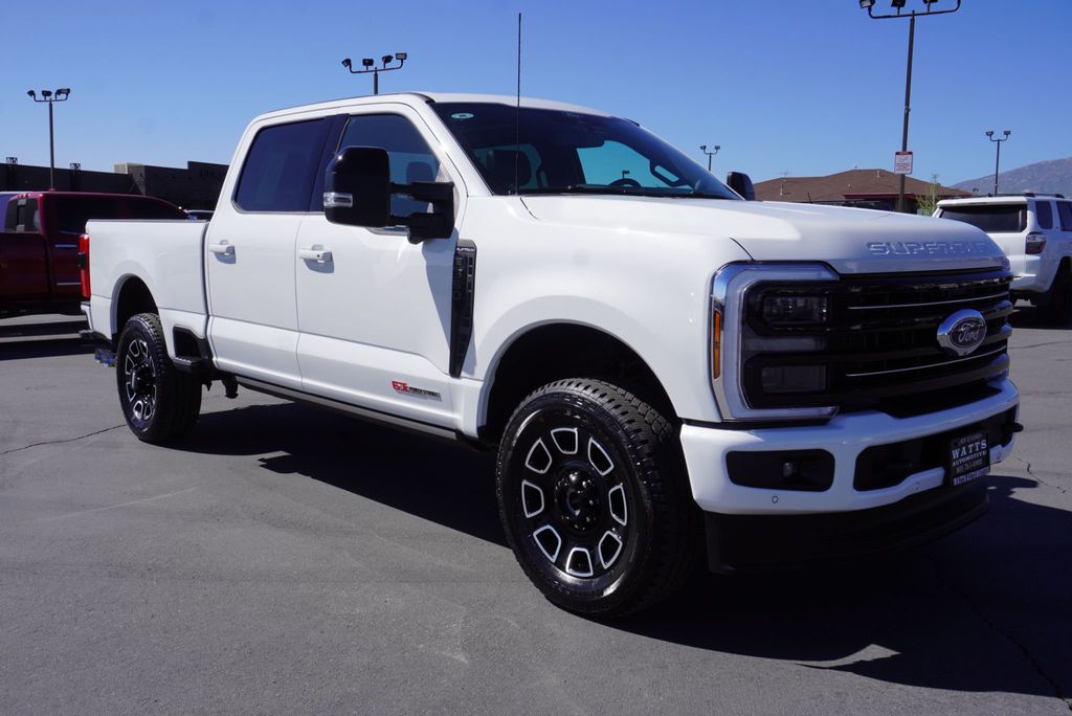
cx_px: 536
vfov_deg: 40.0
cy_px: 358
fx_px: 983
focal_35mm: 33
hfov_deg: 57.2
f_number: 10
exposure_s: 1/250
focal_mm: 22
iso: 100
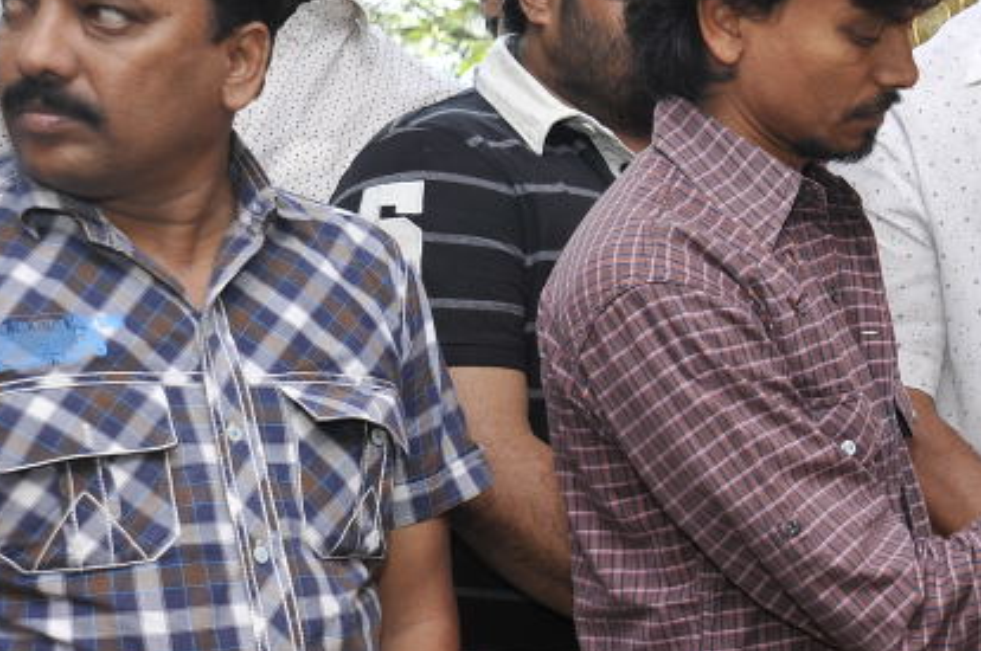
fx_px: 2695
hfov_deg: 20.0
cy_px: 389
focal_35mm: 99
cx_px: 988
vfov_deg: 13.8
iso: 250
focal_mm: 40
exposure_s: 1/160
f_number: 5.6
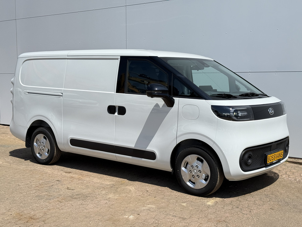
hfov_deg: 39.7
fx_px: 419
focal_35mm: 48
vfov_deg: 30.3
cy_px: 114
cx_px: 151
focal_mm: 6.76
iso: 64
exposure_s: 1/6536
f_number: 1.78
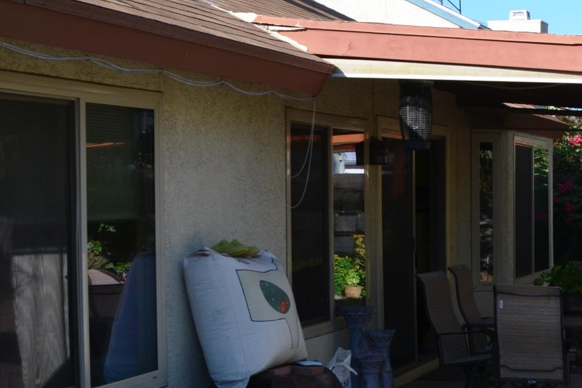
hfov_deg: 23.5
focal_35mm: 80
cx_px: 671
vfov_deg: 17.1
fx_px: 1293
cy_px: 183
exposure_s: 1/250
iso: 100
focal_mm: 20
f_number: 8
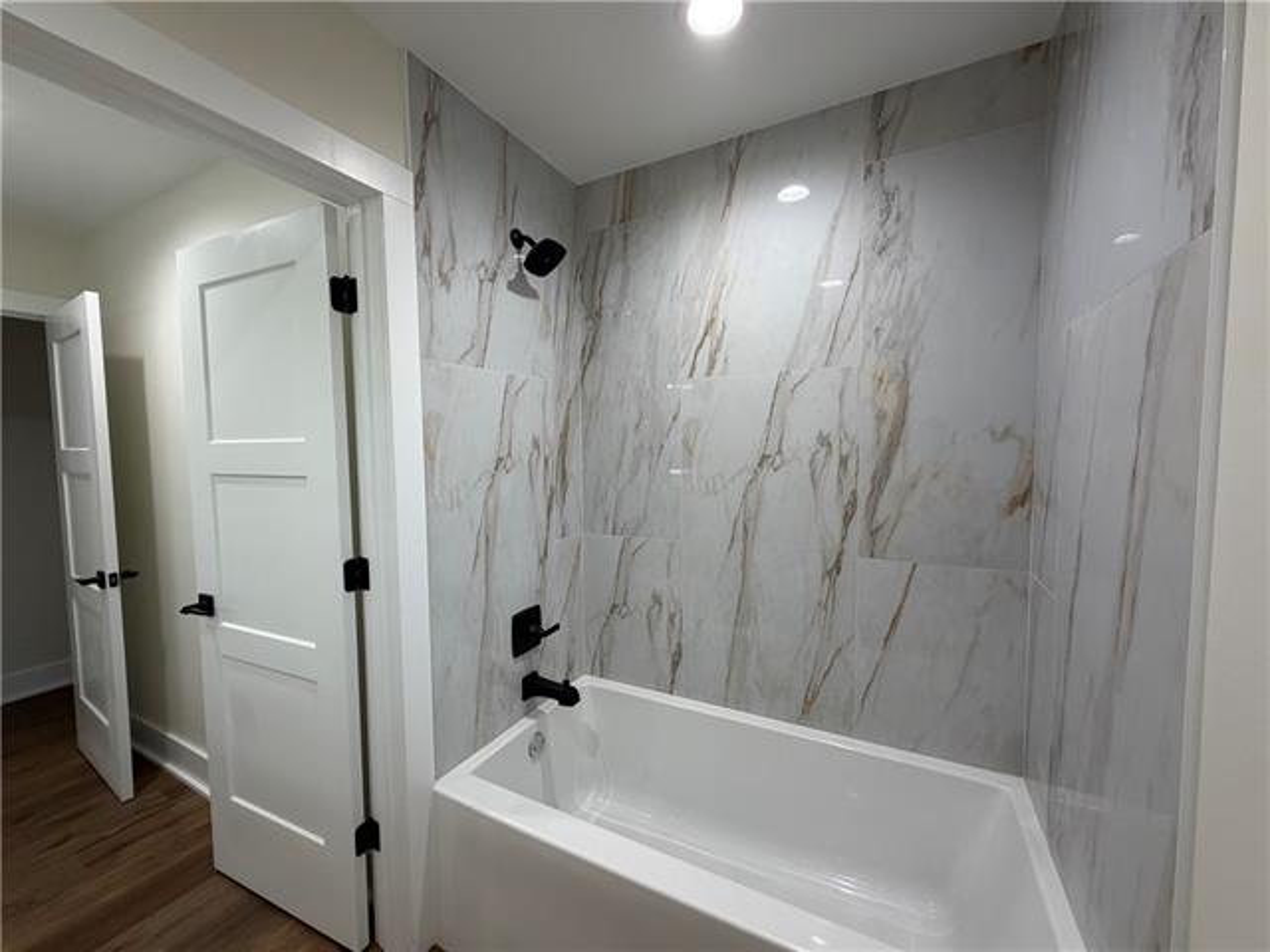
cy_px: 476
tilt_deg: -2.7
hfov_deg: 102.1
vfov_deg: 85.7
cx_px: 635
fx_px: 514
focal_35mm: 14
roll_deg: +0.9
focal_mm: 2.22
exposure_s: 1/120
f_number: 2.2
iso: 200
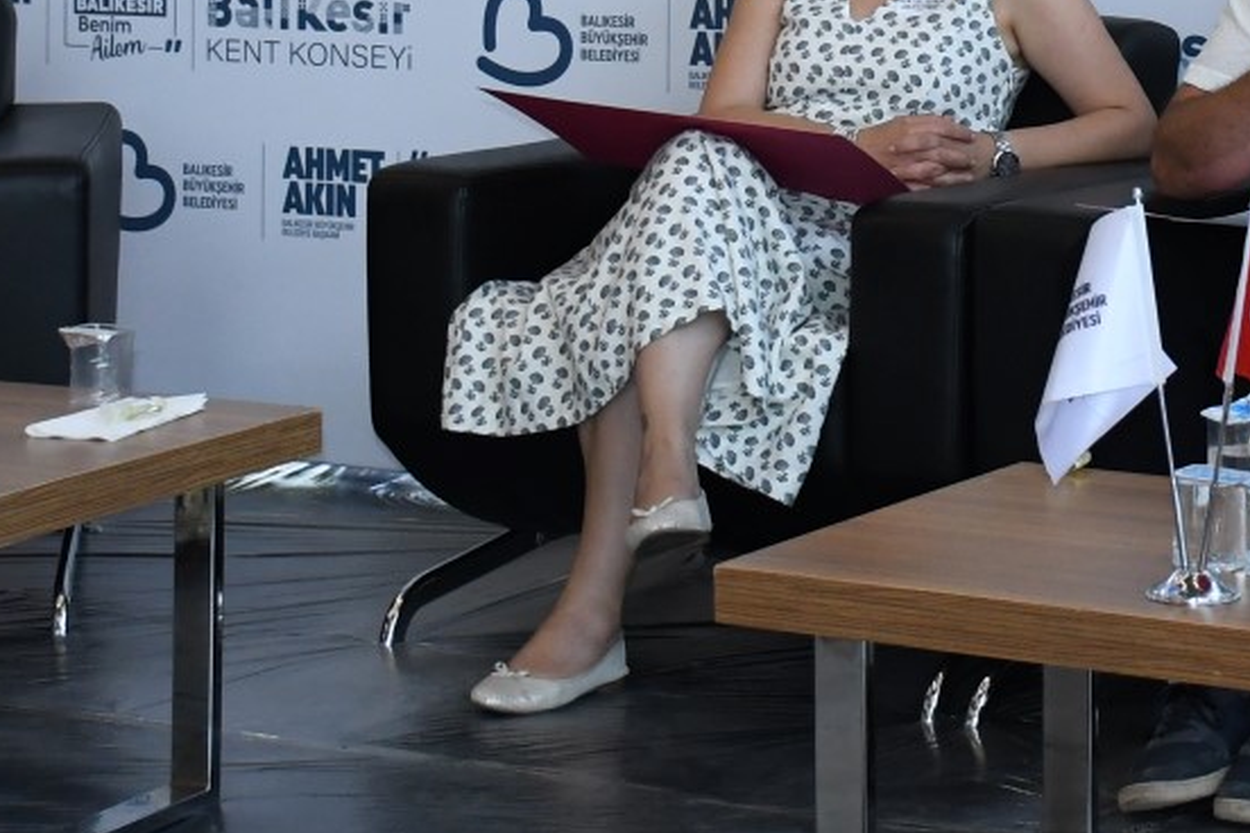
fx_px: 4583
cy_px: -183
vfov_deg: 10.2
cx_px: 1046
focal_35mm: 132
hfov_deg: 15.4
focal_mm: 30
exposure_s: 1/200
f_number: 4.5
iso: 1600
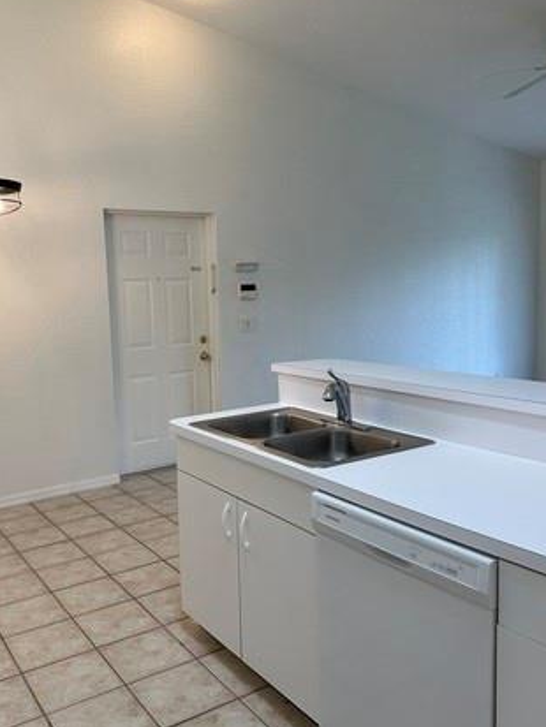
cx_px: 236
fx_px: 652
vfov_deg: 58.3
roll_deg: +1.7
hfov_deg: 45.4
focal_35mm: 31
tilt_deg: -6.6
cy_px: 362
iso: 100
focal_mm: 6.86
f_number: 1.78
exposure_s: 1/120
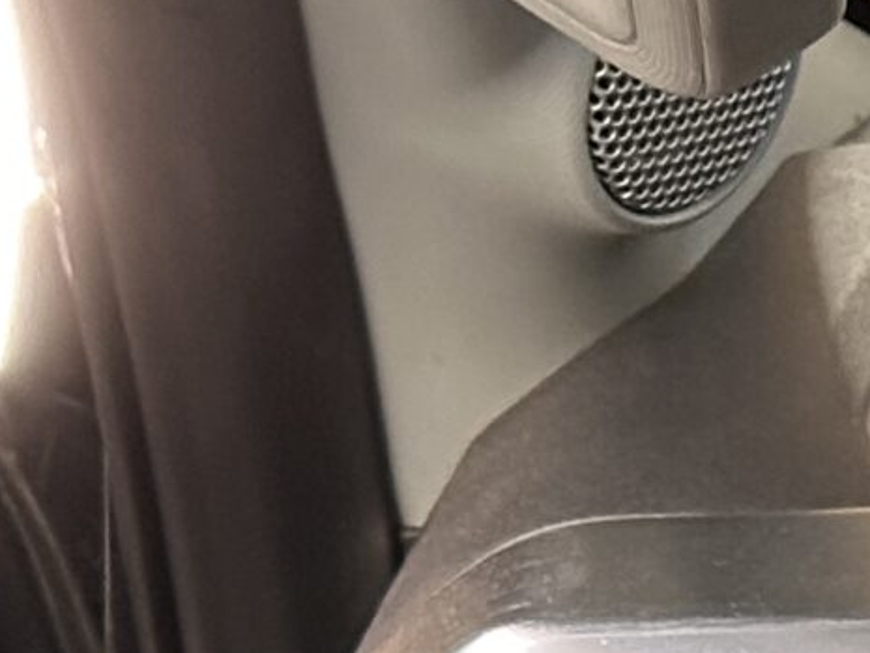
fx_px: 6637
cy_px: 1456
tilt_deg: -24.0
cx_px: 2342
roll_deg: +0.8
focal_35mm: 264
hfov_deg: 6.9
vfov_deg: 5.5
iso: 500
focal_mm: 6.86
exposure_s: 1/25
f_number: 1.78
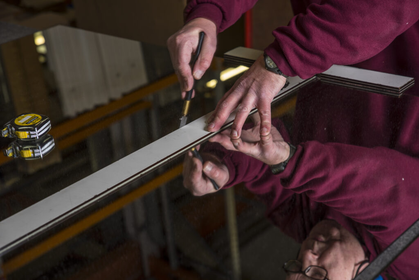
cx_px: 210
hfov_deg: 30.5
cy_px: 140
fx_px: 769
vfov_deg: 20.6
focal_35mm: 66
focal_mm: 66
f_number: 5
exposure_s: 1/80
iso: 100
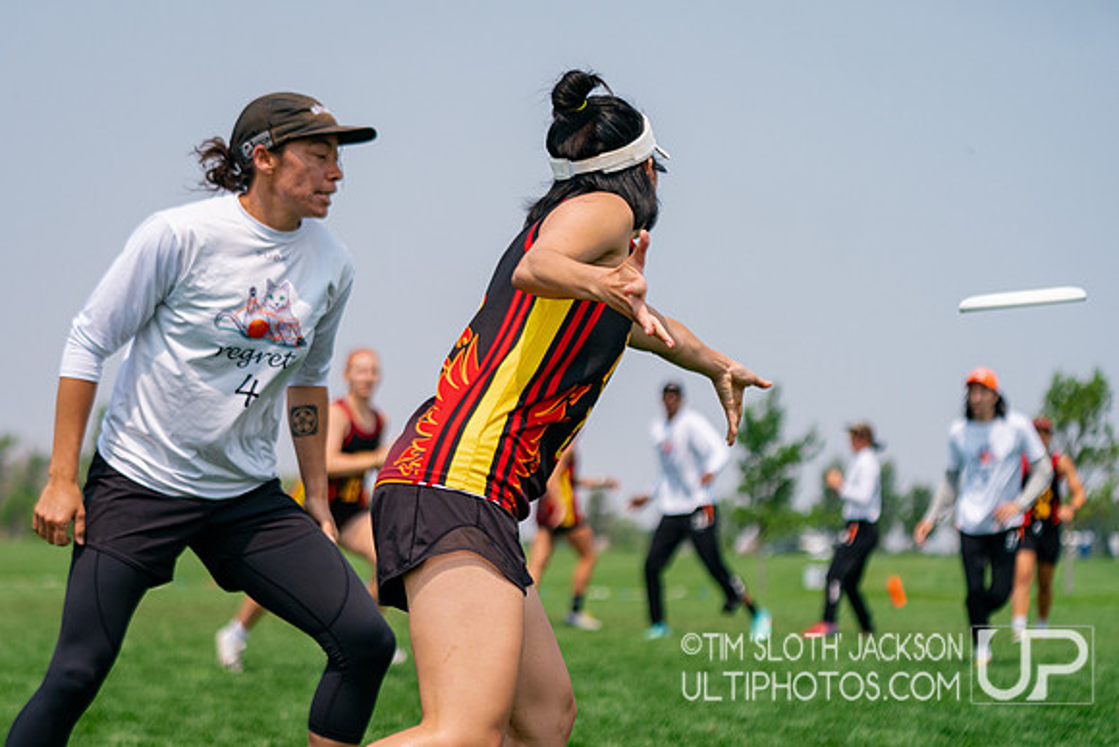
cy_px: 465
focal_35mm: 95
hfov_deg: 21.4
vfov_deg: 14.4
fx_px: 2953
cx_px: 464
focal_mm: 71
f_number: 2.8
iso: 400
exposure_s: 1/8000
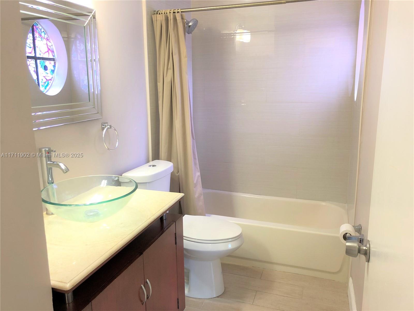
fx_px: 335
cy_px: 156
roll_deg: +1.0
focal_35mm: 28
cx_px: 207
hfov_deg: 63.4
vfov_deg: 49.7
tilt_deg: -13.2
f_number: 1.8
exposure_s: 1/15
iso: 40
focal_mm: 4
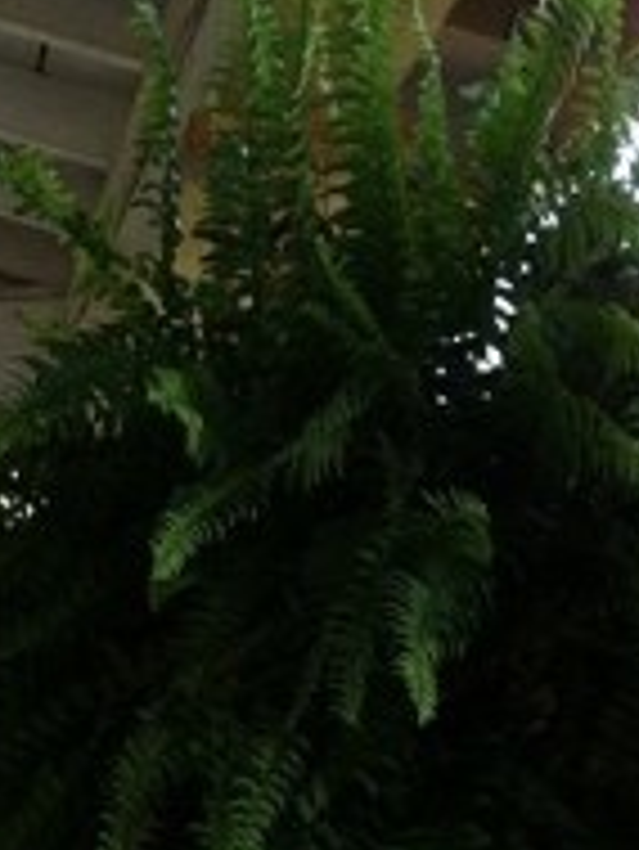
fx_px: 3491
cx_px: -632
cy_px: 1475
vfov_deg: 12.8
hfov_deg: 9.7
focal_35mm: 142
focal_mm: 3.85
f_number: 2.8
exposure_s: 1/100
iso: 80
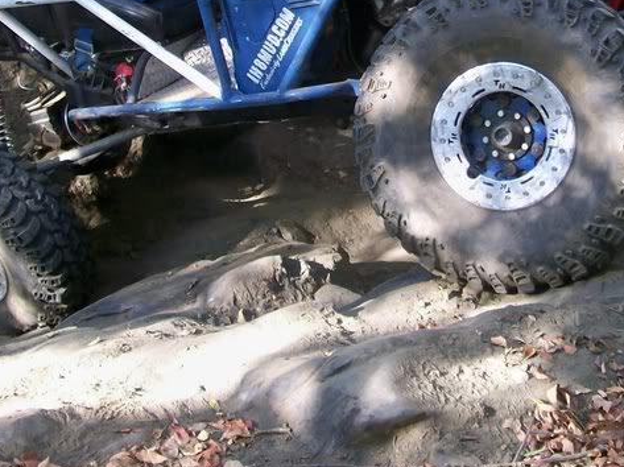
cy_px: 8
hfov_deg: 25.0
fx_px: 1405
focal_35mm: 78
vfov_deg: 18.4
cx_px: 354
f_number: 2.7
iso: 80
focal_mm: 6
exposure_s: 1/73.3
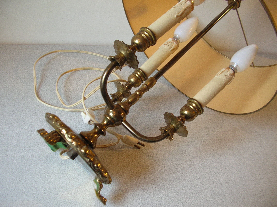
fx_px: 280
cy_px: 104
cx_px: 138
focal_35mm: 35
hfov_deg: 52.7
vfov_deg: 40.6
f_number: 2.8
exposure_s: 1/5.8
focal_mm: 5.8
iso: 75
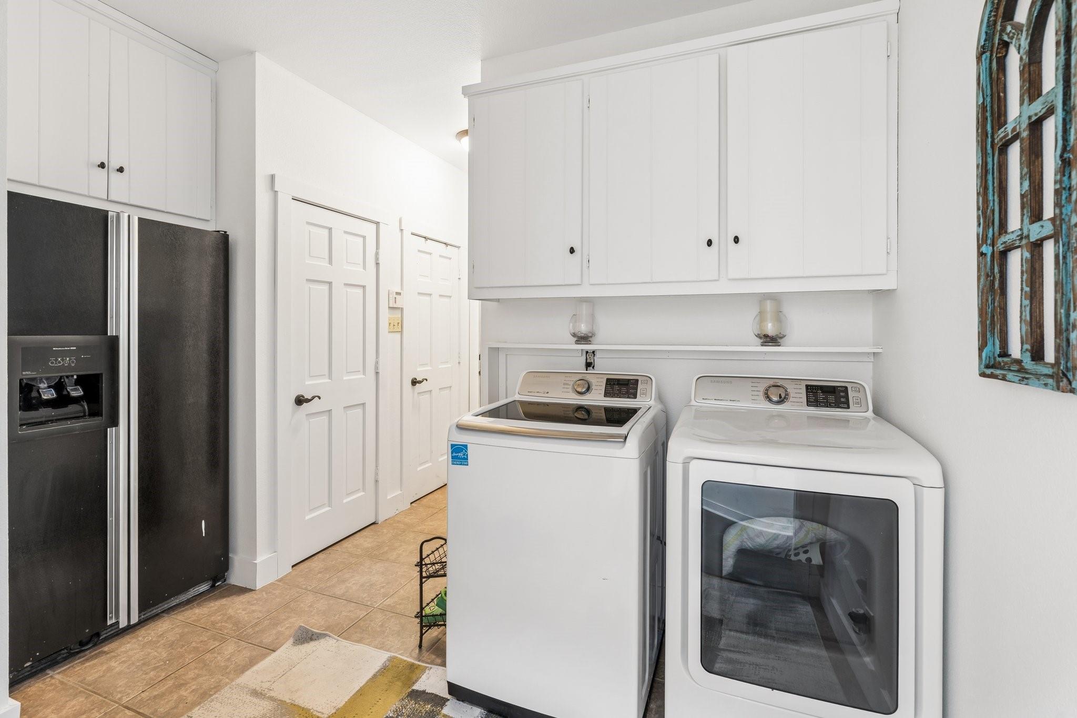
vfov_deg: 73.7
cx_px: 538
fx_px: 479
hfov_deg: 96.7
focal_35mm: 16
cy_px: 359
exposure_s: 1/1.25
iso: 160
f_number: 8
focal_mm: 16
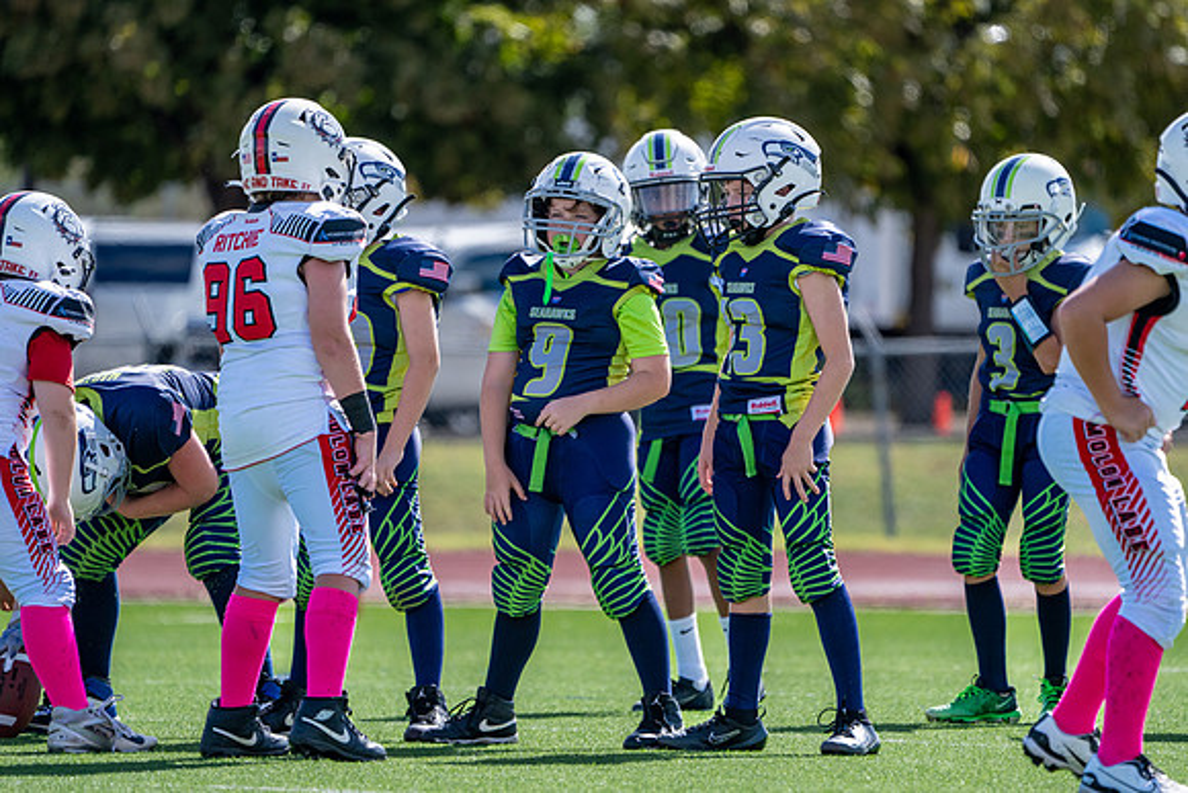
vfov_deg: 3.1
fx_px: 14547
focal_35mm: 441
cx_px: 651
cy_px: 410
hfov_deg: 4.7
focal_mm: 400
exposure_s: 1/2500
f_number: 5.6
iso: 640
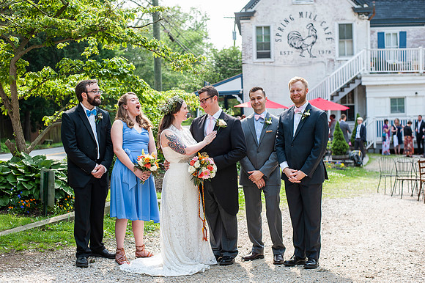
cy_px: 142
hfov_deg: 39.6
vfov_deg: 27.0
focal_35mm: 50
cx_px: 212
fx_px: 590
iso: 320
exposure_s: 1/500
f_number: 4
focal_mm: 50
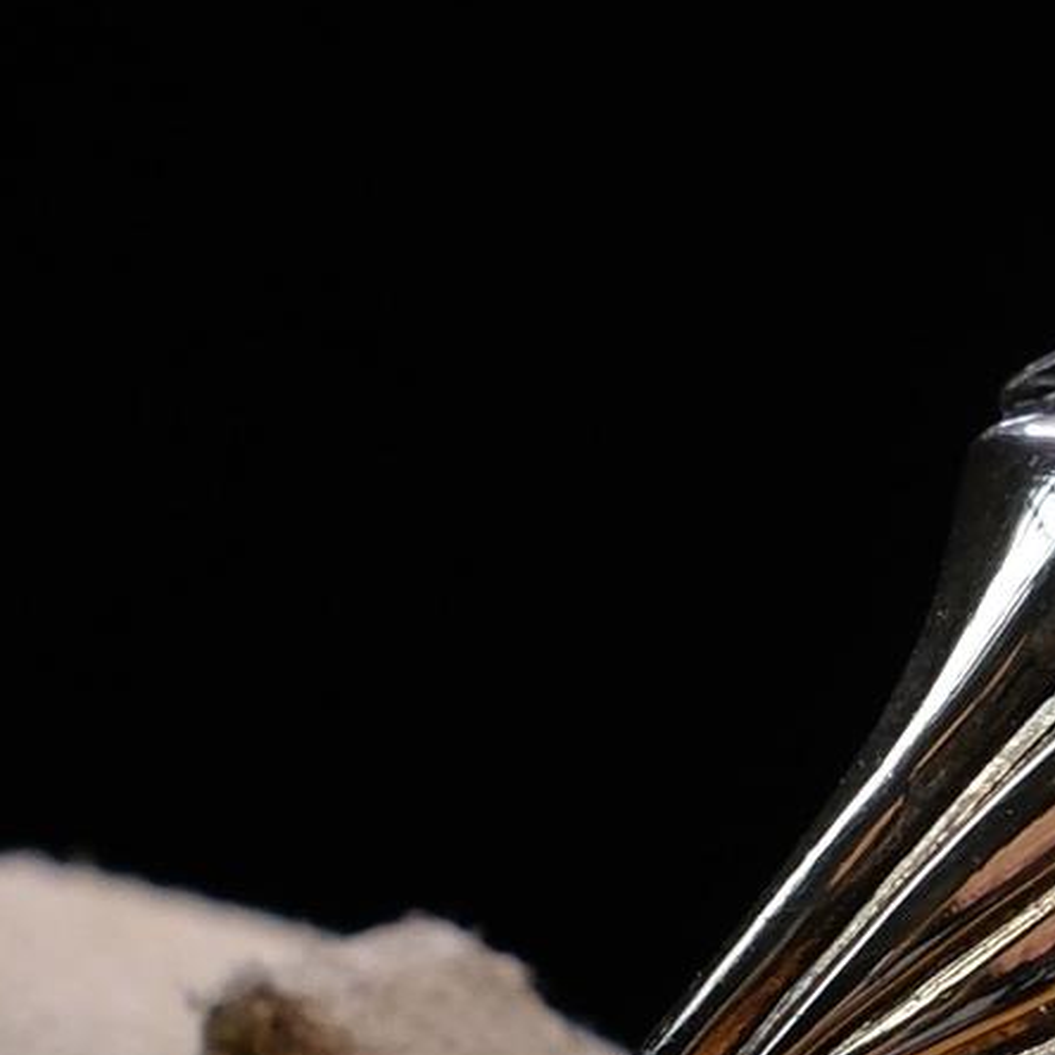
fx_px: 5345
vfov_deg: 11.2
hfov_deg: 11.1
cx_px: 1148
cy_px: 886
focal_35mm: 155
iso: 500
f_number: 5
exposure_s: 1/100
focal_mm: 33
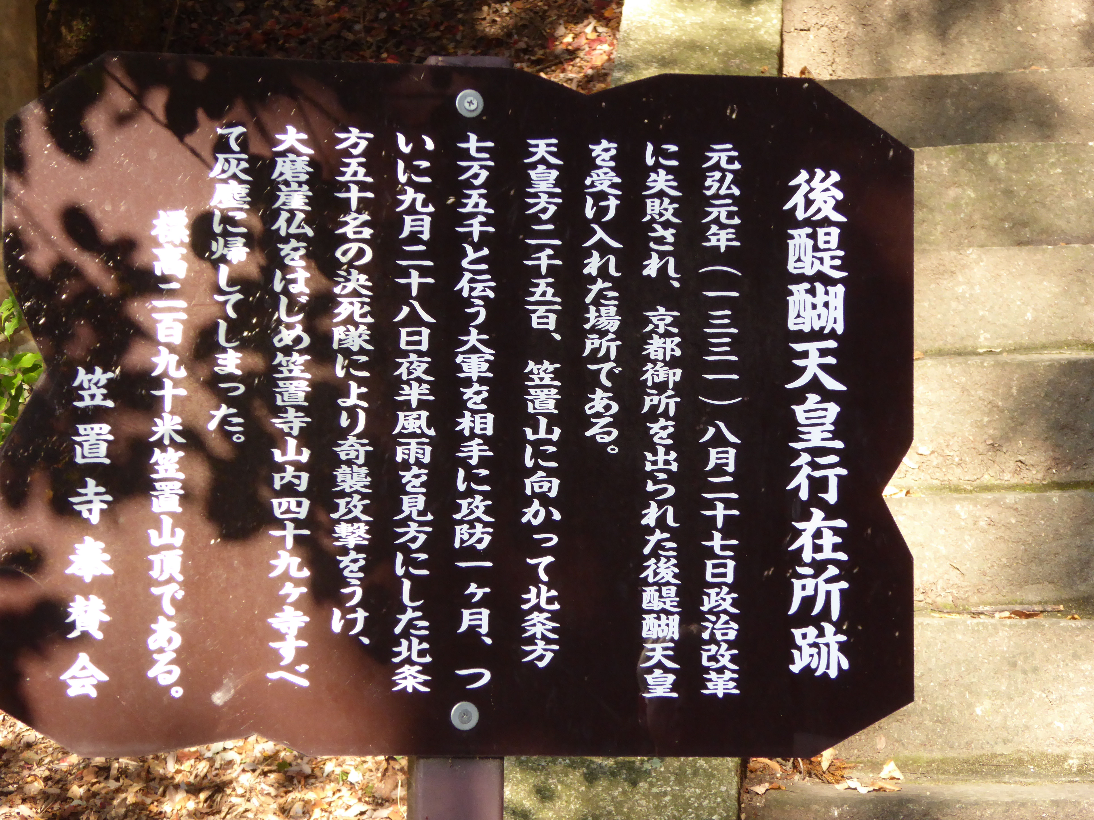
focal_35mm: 117
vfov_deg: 12.7
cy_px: 410
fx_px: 3698
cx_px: 547
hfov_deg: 16.8
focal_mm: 19
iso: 320
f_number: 5.1
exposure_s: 1/125
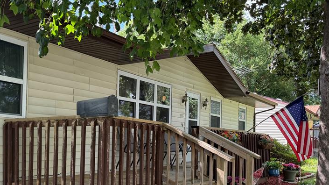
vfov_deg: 30.7
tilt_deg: +1.3
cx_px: 103
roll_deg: -0.9
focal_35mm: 38
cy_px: 134
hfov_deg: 51.5
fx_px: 331
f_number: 1.78
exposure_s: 1/547
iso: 100
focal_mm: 6.76
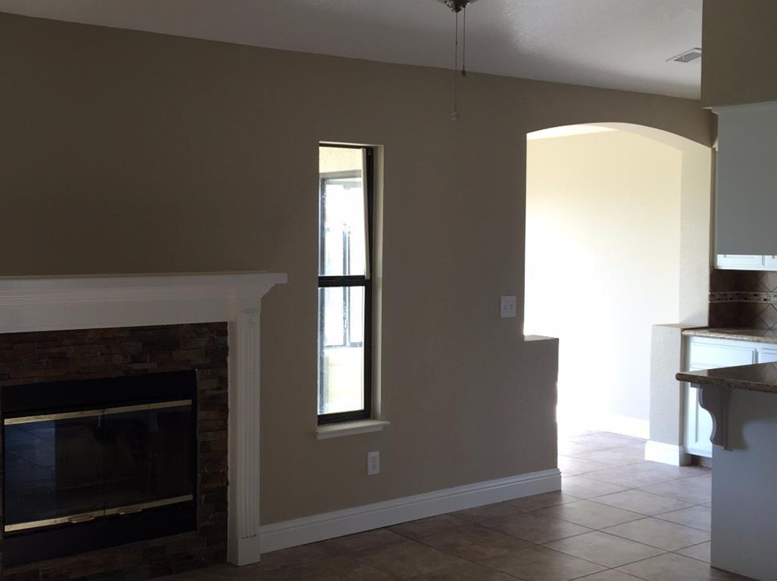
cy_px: 286
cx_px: 301
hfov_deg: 41.8
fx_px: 1009
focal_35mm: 45
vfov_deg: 32.1
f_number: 2.2
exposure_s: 1/60
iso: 32
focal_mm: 4.15
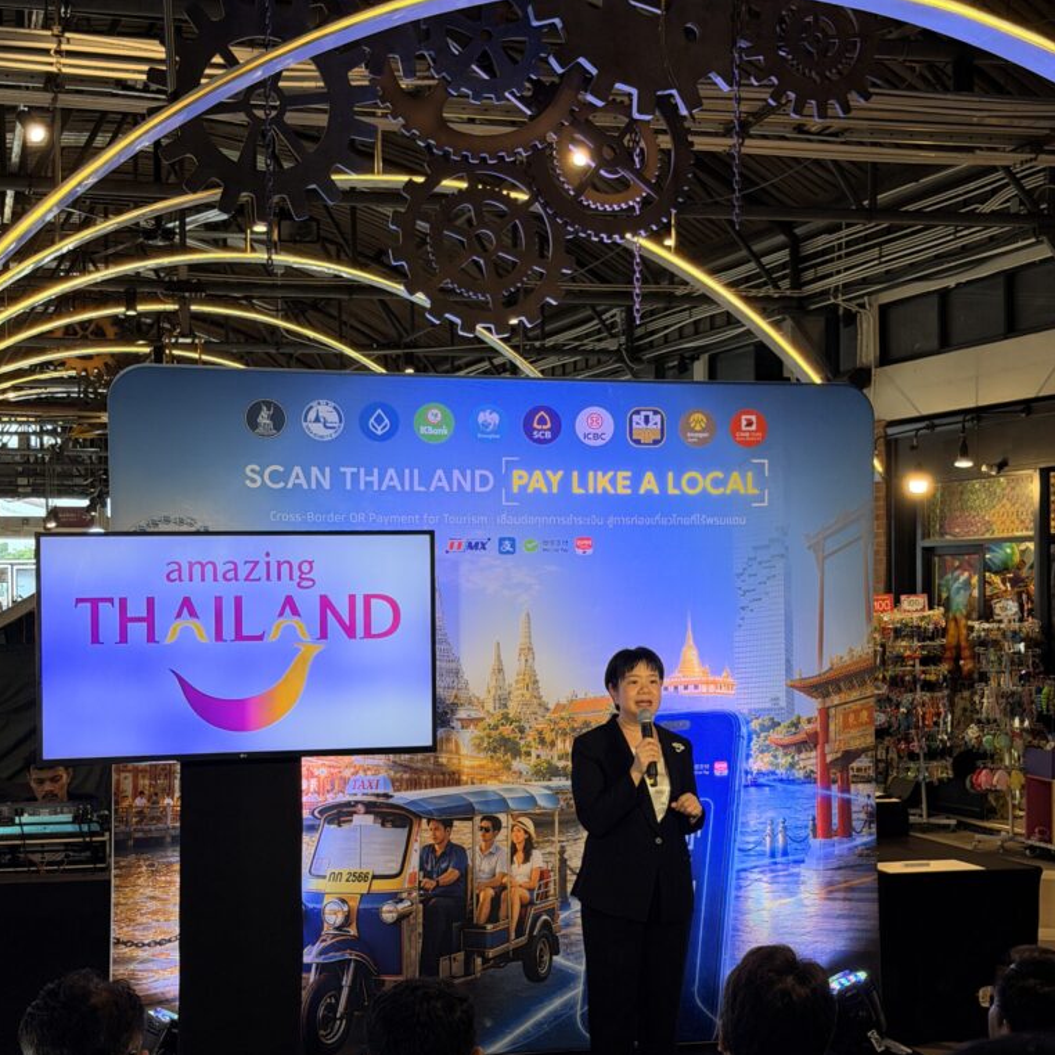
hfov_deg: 30.0
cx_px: 525
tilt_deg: -0.1
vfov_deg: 30.0
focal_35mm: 57
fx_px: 1965
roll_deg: +0.4
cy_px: 576
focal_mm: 6.76
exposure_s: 1/100
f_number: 1.78
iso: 125
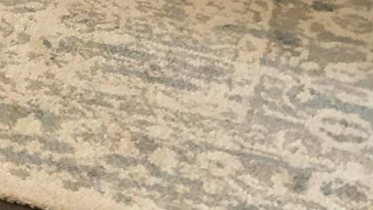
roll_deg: -1.2
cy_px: -329
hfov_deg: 13.8
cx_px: -99
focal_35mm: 150
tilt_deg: -17.1
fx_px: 1484
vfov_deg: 7.5
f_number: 1.8
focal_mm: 3.99
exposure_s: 1/4
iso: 100
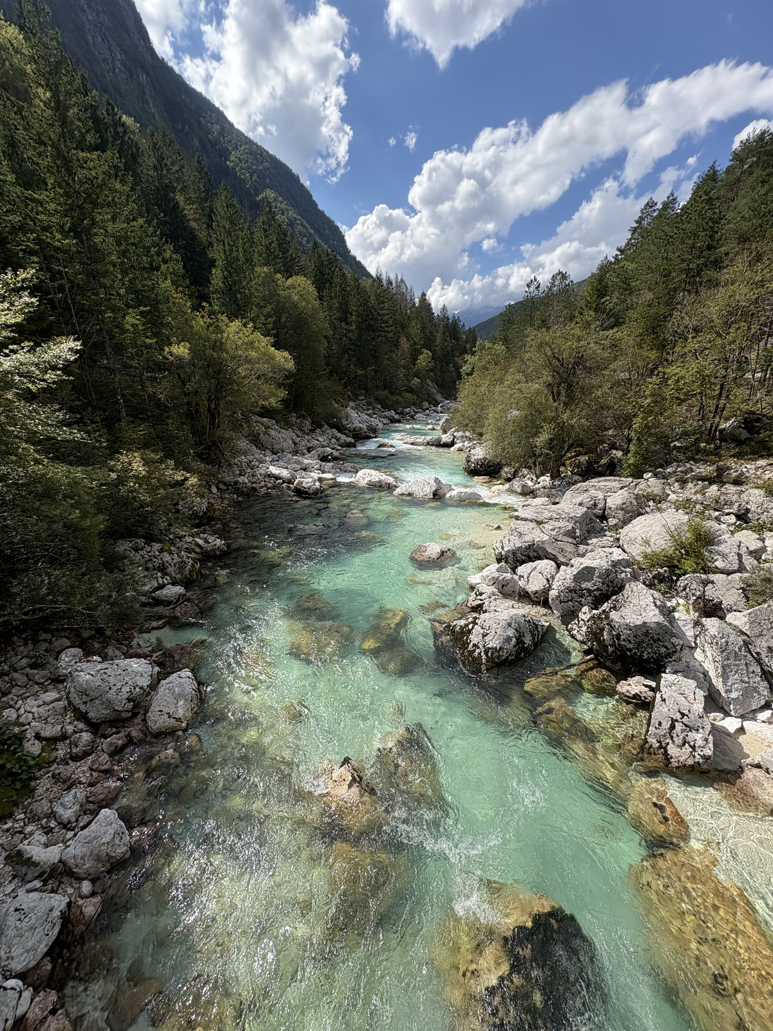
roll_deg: -0.5
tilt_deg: -17.3
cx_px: 386
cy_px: 516
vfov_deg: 102.1
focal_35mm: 14
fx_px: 417
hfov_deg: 85.7
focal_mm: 2.22
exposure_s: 1/1880
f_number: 2.2
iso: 50
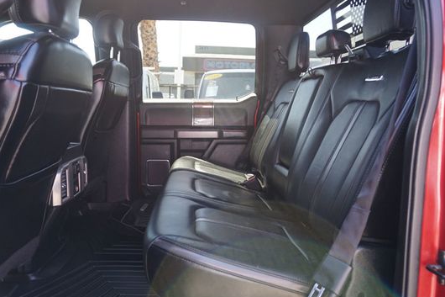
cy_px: 159
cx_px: 228
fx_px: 358
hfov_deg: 63.7
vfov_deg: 44.9
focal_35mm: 29
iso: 200
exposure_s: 1/60
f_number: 4
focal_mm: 16
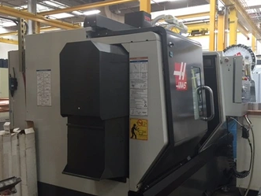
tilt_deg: -2.2
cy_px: 98
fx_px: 264
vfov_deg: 40.8
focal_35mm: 35
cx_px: 144
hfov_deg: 52.5
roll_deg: -0.5
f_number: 2.2
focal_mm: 4.15
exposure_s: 1/30
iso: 50
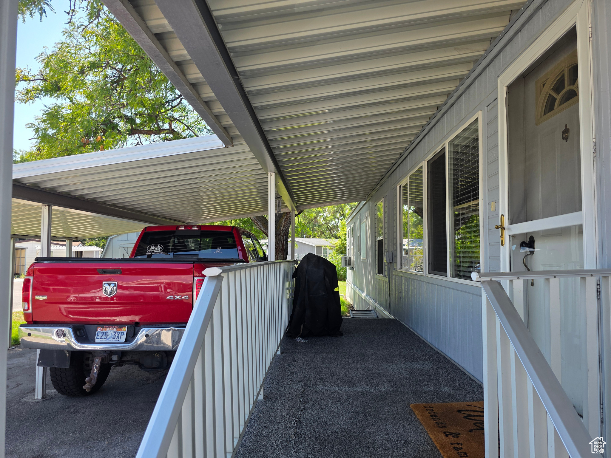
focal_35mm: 23
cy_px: 229
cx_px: 306
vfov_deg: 58.9
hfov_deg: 73.9
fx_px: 406
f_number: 1.7
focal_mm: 6.3
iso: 80
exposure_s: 1/1437
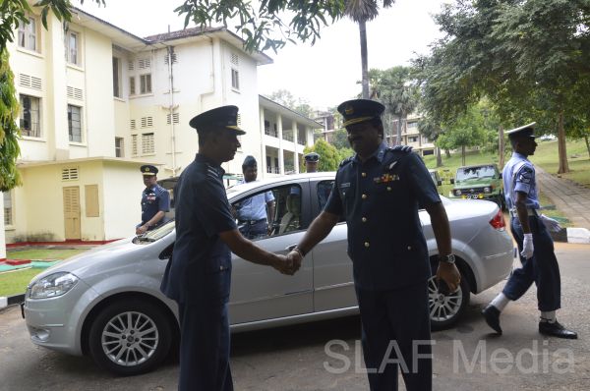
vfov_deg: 47.8
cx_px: 295
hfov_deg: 67.5
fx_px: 442
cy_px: 196
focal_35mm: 27
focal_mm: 18
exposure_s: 1/125
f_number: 8
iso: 200
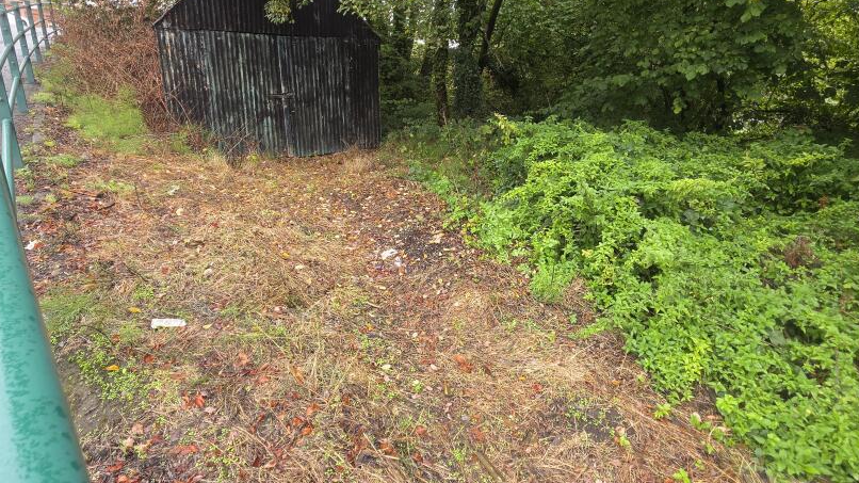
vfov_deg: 60.5
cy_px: 193
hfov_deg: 92.7
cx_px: 426
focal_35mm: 18
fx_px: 410
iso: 25
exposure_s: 1/100
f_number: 1.9
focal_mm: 2.2
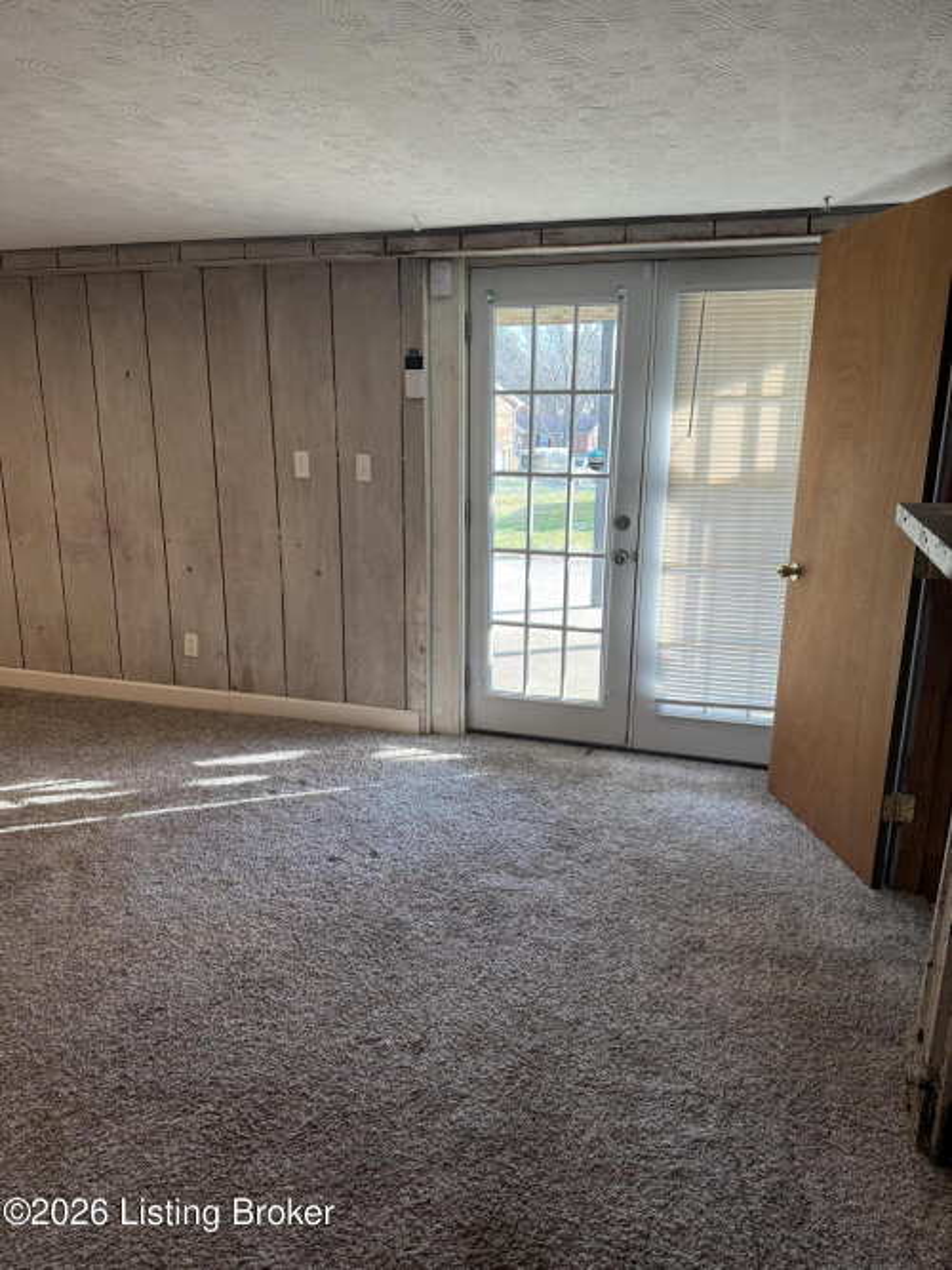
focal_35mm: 24
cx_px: 476
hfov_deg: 56.8
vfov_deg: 71.6
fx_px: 880
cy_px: 635
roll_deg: +0.1
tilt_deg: -15.6
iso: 100
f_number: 1.78
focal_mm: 6.76
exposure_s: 1/121
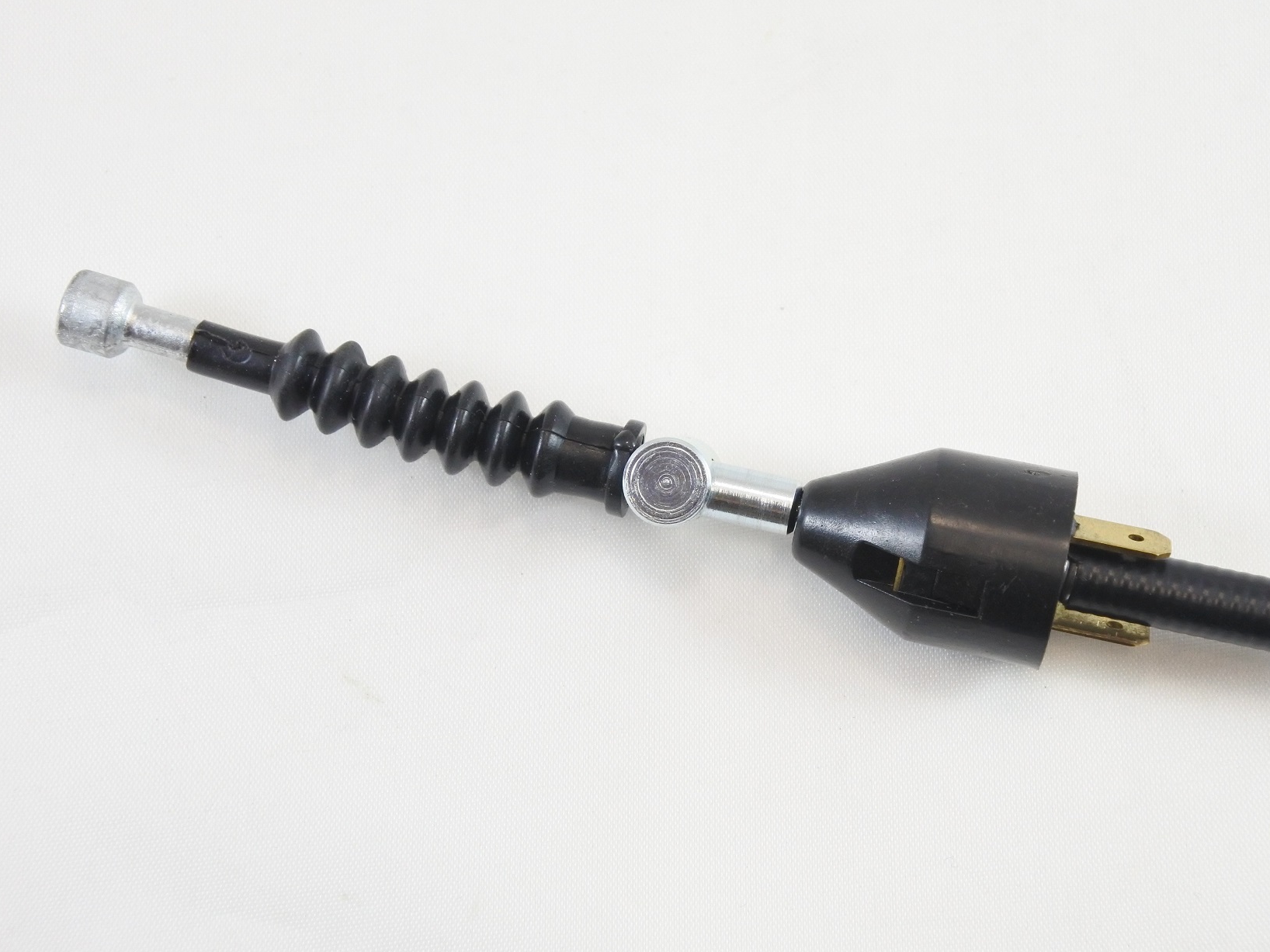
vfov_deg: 19.6
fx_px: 2752
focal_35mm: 75
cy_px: 477
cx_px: 633
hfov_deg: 26.0
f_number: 5.3
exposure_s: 1/125
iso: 800
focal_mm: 25.6
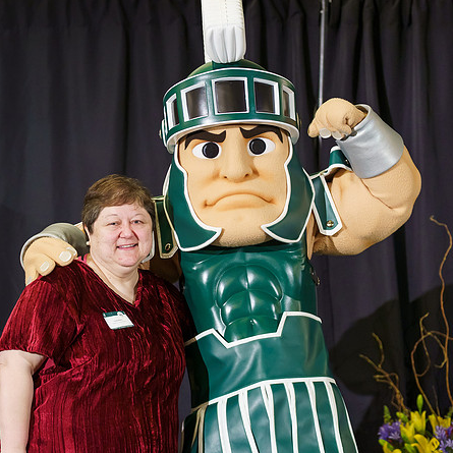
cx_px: 184
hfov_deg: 10.6
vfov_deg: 10.6
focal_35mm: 165
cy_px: 173
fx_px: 2443
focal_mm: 103
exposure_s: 1/160
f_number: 2.8
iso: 1600
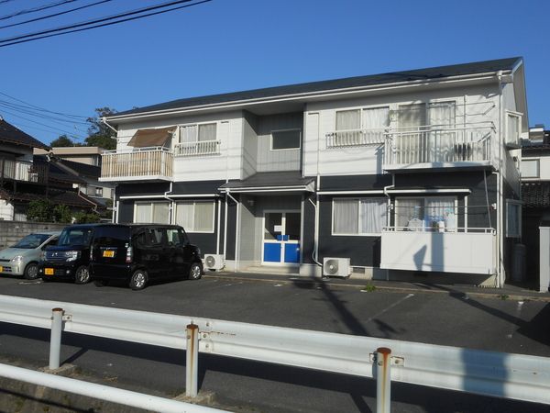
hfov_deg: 54.0
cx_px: 275
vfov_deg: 41.8
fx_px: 540
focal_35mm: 34
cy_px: 206
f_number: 4.2
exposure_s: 1/1000
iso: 80
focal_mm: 6
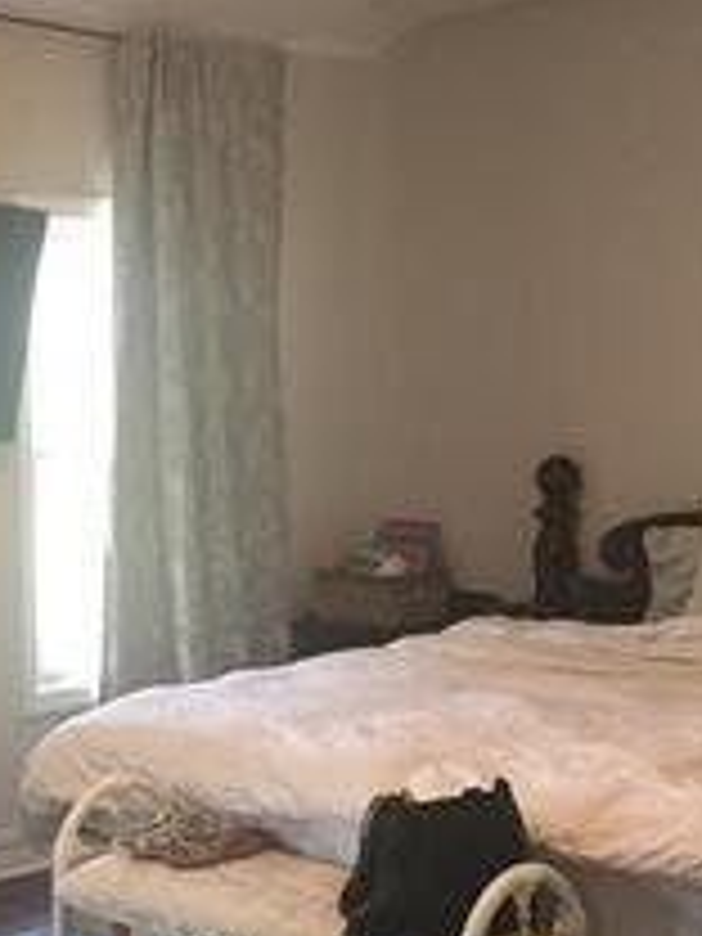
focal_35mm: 67
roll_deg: +1.2
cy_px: 639
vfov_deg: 28.7
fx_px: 1812
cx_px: 27
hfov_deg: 21.3
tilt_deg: -7.1
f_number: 2.2
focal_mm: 4.15
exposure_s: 1/30
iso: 64
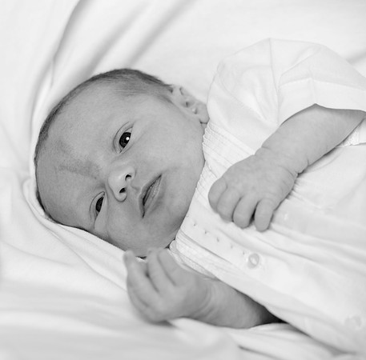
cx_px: 130
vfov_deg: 7.4
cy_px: 180
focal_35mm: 234
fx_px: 2778
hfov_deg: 7.5
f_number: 5.6
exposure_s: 1/160
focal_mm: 185
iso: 200
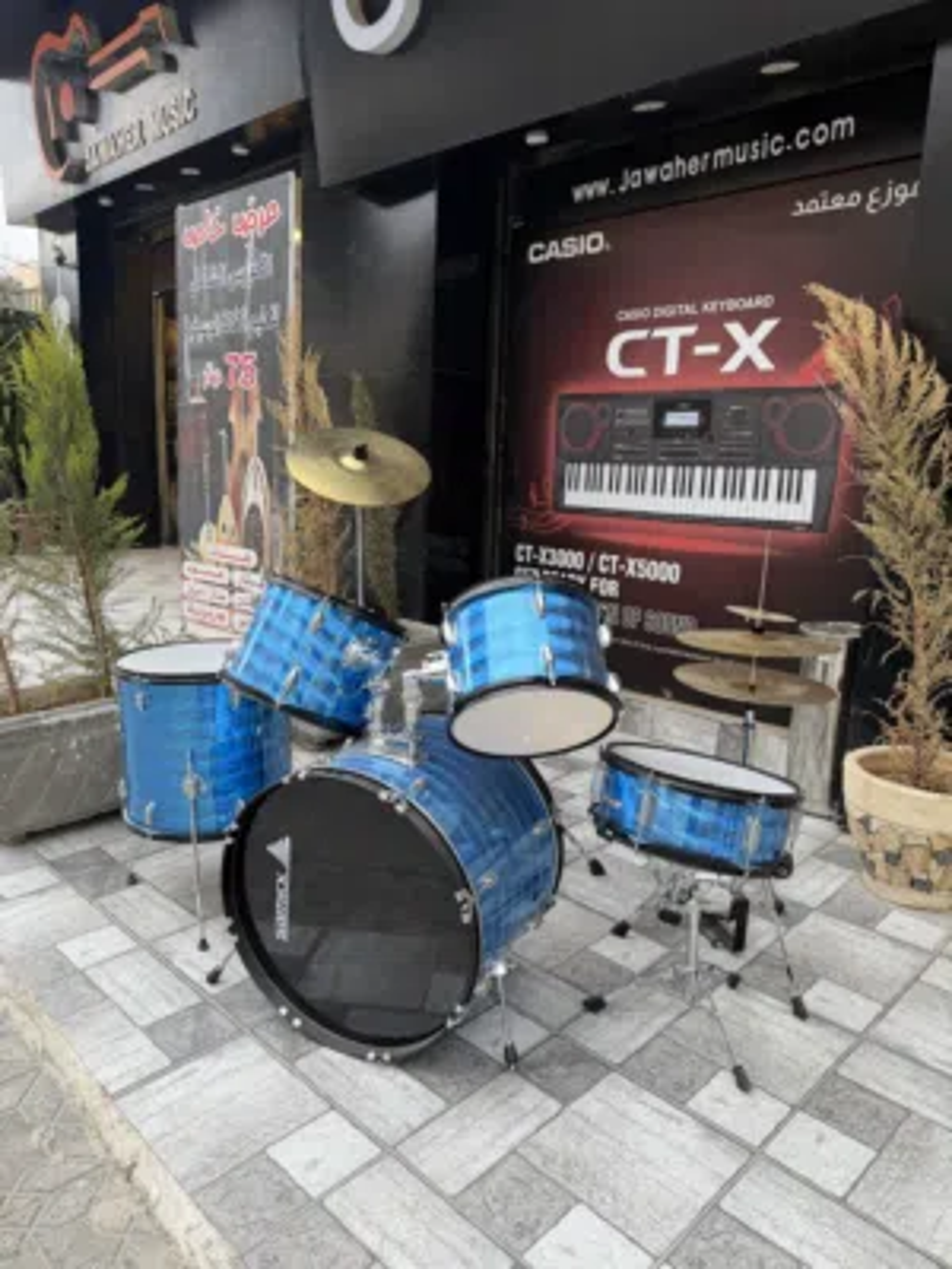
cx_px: 476
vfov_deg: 71.6
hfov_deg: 56.8
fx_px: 880
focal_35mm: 24
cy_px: 634
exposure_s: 1/247
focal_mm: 6.76
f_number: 1.78
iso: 64
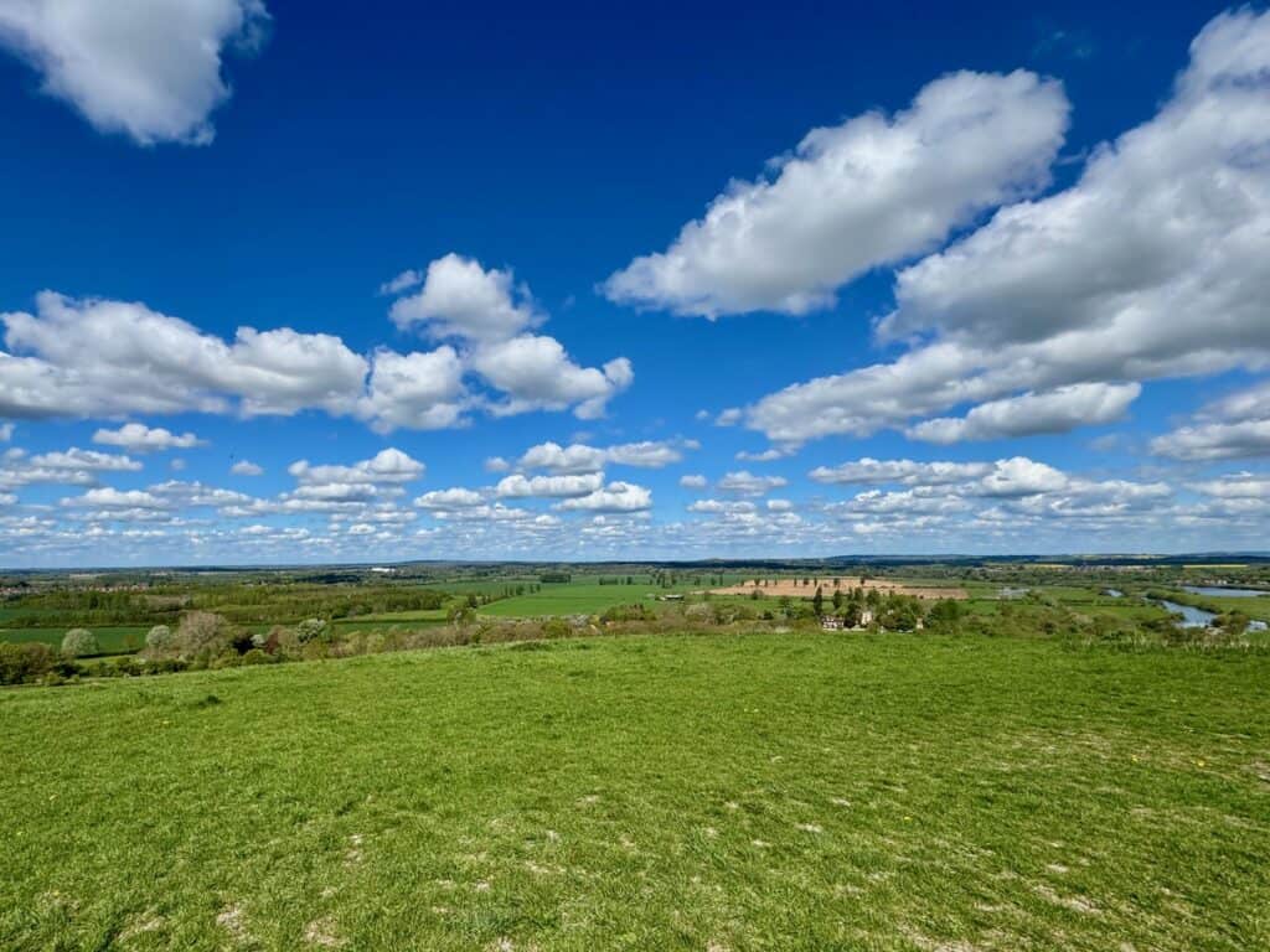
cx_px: 635
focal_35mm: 14
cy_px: 476
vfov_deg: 85.7
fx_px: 514
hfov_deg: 102.1
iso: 50
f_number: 2.2
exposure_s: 1/3546
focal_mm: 2.22
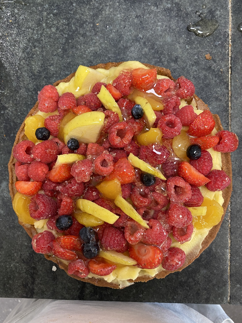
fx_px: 242
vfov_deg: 67.3
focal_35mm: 26
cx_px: 121
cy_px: 162
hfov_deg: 53.1
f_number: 1.8
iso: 100
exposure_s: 1/50
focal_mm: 4.25
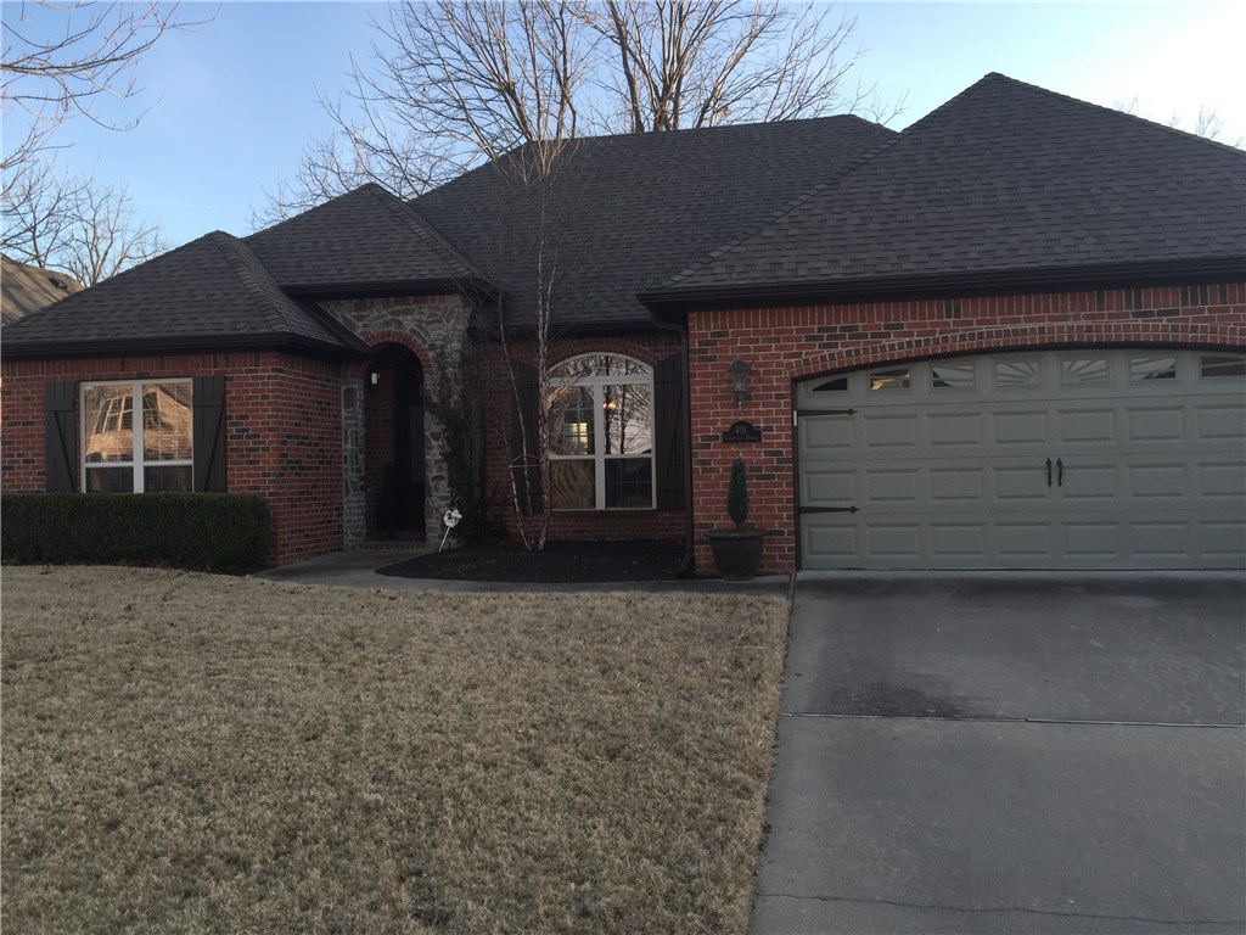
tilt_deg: +0.9
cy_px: 468
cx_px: 623
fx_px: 1044
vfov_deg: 48.2
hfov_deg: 61.7
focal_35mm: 29
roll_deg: +1.0
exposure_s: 1/359
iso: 32
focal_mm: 4.15
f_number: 2.2
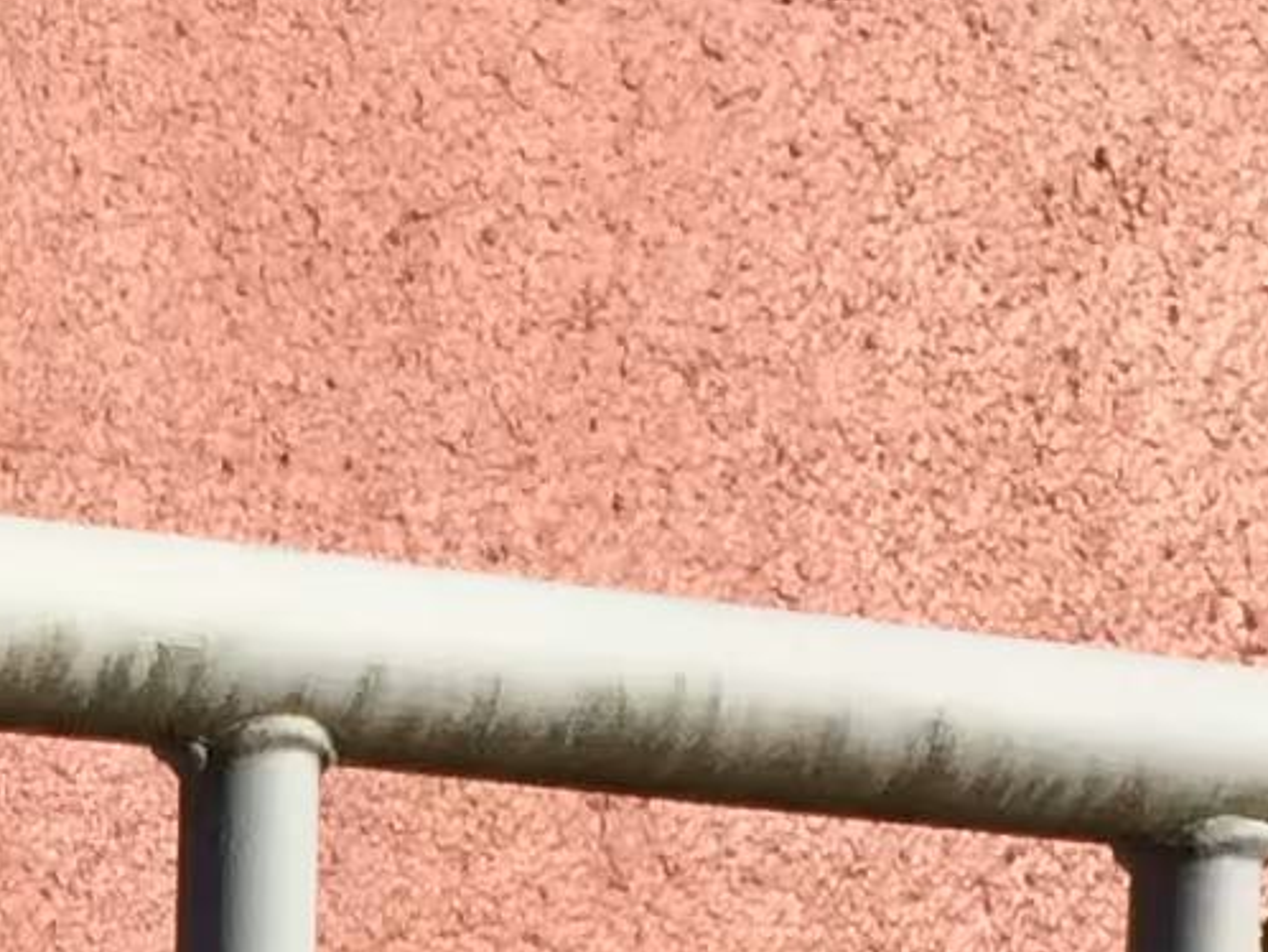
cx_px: -351
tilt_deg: -7.6
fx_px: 6963
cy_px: 2505
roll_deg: +0.4
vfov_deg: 7.2
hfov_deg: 10.2
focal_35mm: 190
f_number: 2.2
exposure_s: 1/1001
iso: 32
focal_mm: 4.15
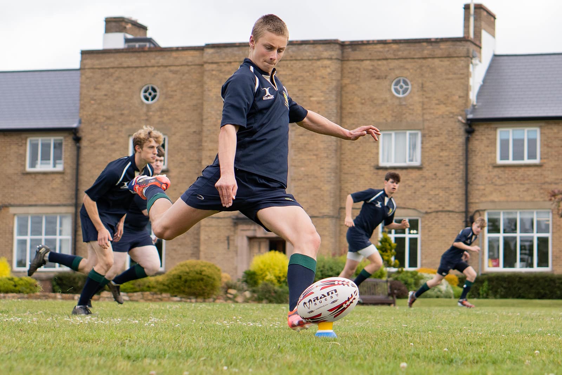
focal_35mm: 75
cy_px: 188
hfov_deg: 27.0
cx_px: 281
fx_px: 1171
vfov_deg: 18.2
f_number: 2.8
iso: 400
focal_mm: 50
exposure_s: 1/3200
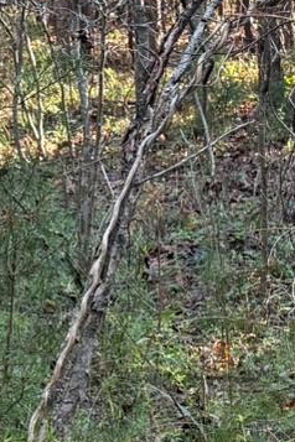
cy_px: 42
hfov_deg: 9.4
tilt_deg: -6.2
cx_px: 379
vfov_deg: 14.2
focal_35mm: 143
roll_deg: +0.3
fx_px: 1758
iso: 160
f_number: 1.78
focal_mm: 6.76
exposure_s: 1/121
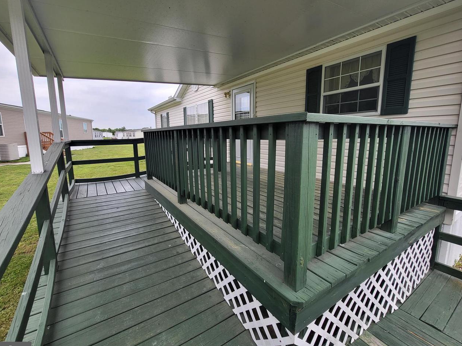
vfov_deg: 81.7
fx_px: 200
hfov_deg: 98.2
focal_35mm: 15
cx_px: 233
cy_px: 163
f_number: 2.2
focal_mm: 1.74
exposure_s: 1/60
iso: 32
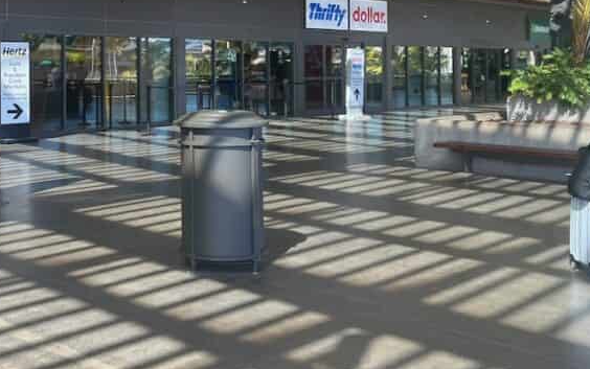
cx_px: 185
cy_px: 53
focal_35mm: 50
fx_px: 804
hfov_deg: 39.7
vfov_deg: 25.2
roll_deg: -0.4
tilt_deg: +0.1
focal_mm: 5.7
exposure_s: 1/388
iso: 50
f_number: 1.5
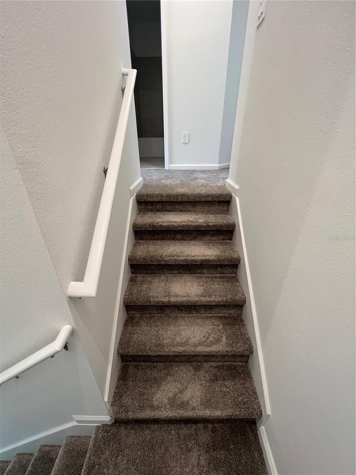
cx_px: 178
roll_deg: +1.2
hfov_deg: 89.9
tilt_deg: -26.5
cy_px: 238
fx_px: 178
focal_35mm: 13
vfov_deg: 106.2
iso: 200
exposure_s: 1/60
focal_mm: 1.57
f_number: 1.8
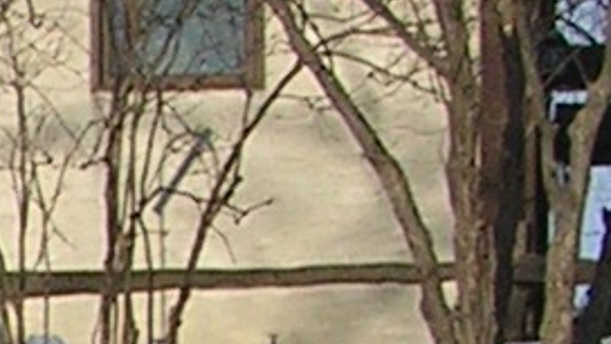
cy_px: 1169
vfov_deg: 3.7
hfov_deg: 6.4
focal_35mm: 312
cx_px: -1152
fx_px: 5055
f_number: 5.6
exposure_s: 1/435
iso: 50
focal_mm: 5.8
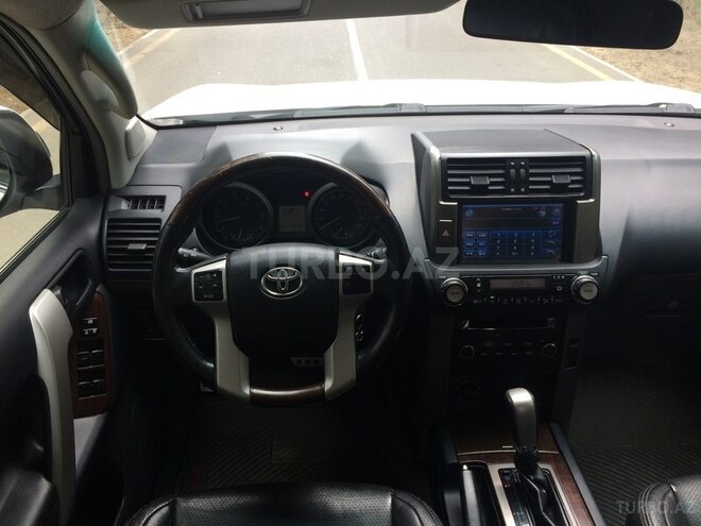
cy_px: 263
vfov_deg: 48.2
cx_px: 350
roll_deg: -0.1
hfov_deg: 61.7
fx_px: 587
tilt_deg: -29.4
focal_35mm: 29
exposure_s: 1/128
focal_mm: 4.15
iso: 32
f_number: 2.2
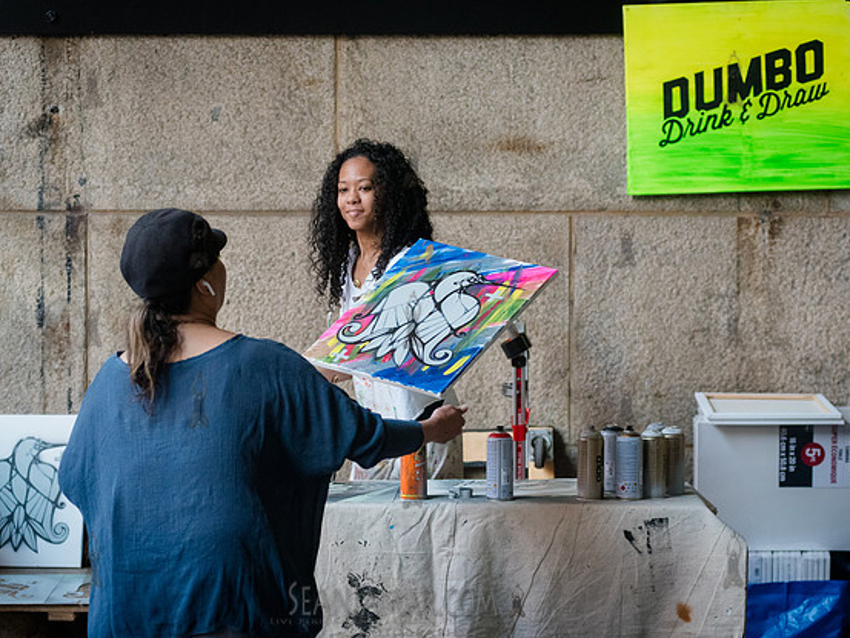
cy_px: 337
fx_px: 2260
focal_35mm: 92
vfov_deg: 16.1
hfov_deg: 21.3
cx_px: 424
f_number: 4
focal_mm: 80
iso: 5000
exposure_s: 1/320
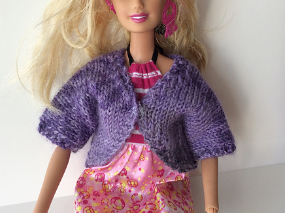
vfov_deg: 30.8
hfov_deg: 40.5
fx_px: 386
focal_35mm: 47
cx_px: 150
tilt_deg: -32.4
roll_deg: +1.3
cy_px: 102
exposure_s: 1/40
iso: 32
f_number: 2.4
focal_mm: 3.3
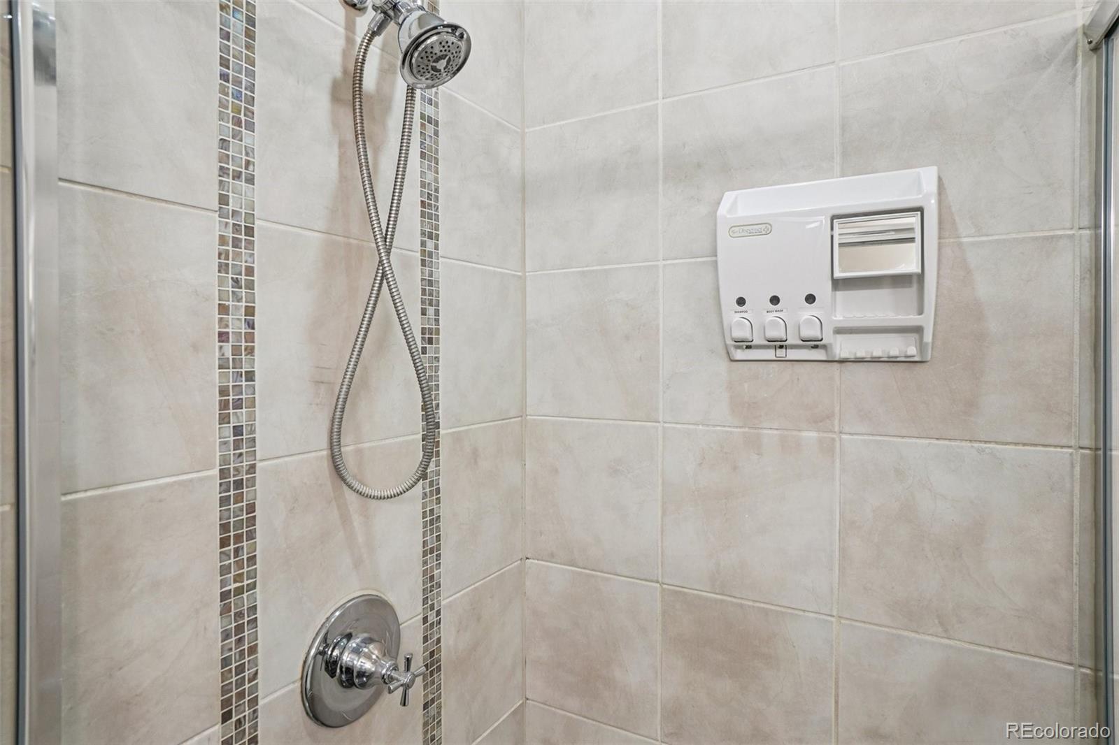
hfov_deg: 90.0
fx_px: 559
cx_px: 560
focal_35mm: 18
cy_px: 372
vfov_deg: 67.4
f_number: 8
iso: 400
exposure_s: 1/13
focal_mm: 12
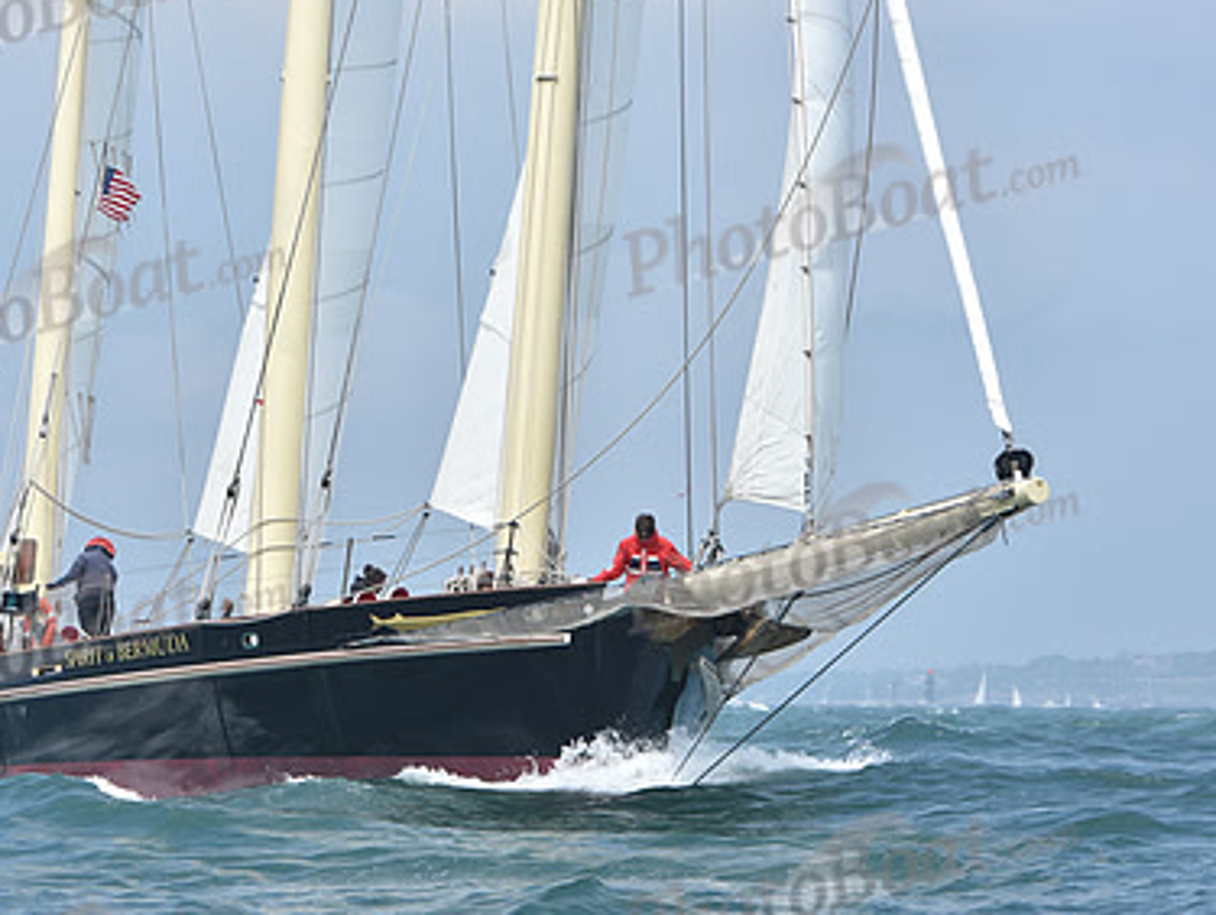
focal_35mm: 156
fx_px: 5485
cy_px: 427
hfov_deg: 12.6
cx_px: 457
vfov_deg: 9.5
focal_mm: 105
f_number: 8
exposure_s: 1/1000
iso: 320
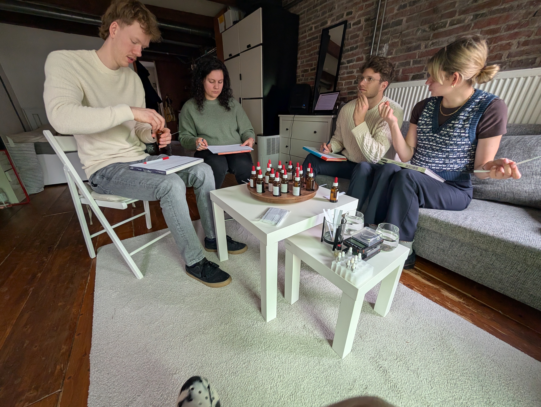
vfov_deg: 94.6
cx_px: 270
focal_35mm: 12
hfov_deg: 110.5
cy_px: 204
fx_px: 188
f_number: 1.7
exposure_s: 1/68.2
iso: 188
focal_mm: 2.02
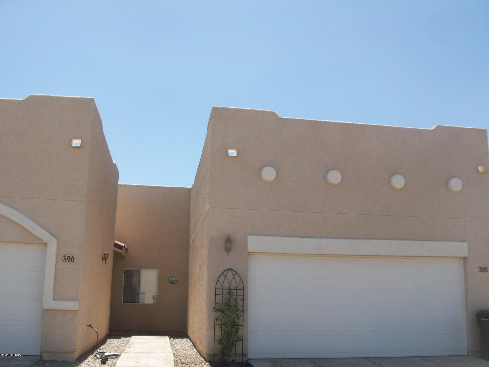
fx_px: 480
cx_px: 244
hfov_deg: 54.0
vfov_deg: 41.8
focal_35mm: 34
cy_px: 184
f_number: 5.5
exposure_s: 1/269
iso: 64
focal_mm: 5.7
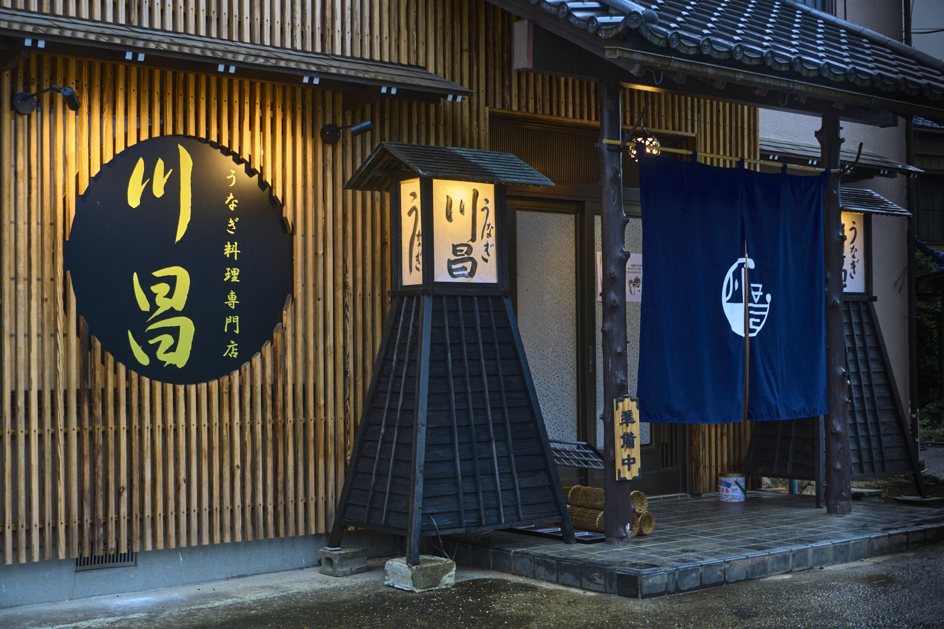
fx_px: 1377
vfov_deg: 25.8
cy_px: 314
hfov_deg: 37.9
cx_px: 472
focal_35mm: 52
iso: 500
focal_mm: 35
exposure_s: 1/60
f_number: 5
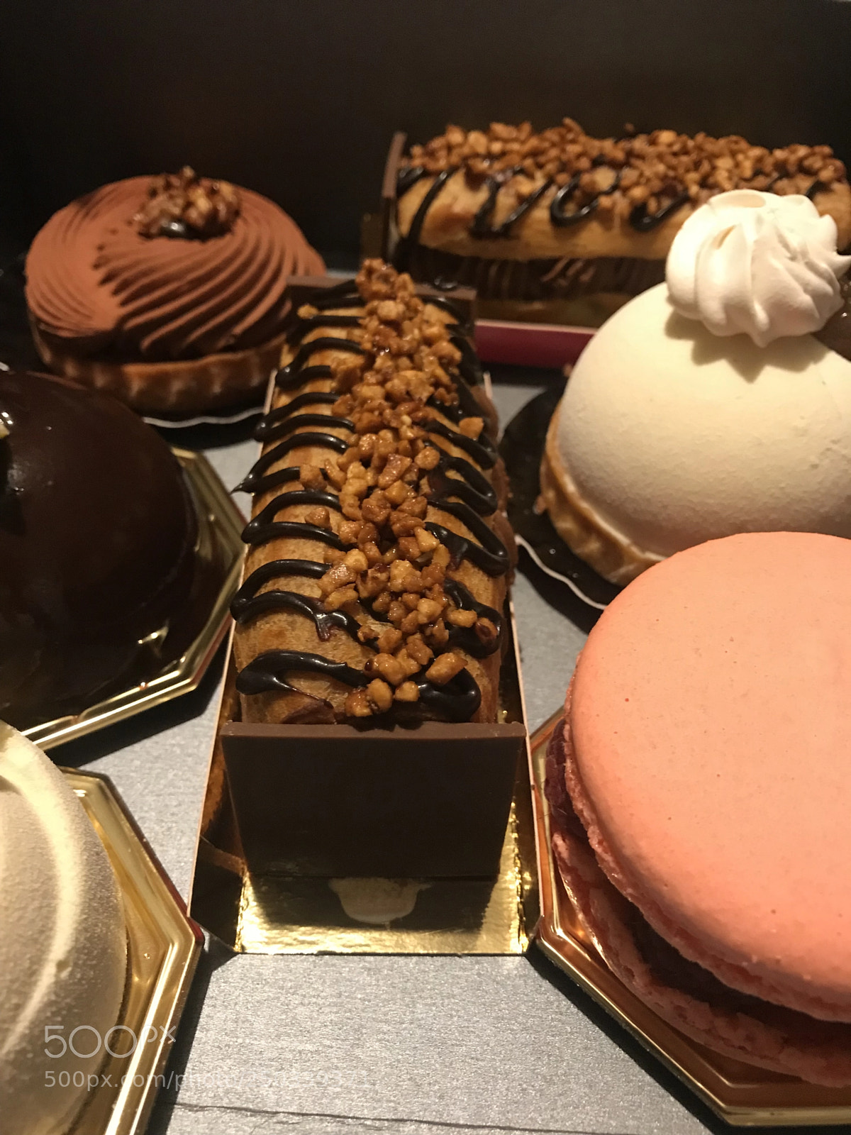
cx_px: 426
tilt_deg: -45.0
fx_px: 918
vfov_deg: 63.4
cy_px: 568
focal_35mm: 28
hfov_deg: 49.7
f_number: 1.8
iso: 100
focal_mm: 3.99
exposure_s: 1/13
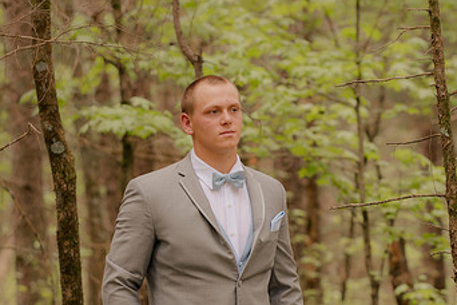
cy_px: 240
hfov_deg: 9.5
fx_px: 2742
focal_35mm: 216
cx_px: 282
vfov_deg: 6.4
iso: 200
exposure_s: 1/250
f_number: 2.8
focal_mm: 85
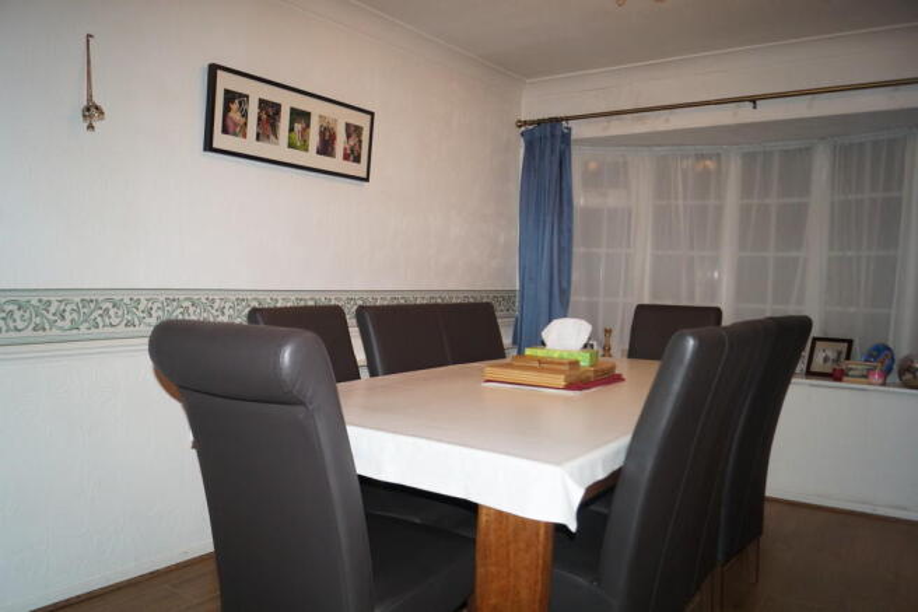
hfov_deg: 67.4
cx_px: 459
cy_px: 306
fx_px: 688
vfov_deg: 47.9
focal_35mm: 27
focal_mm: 18
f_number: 3.5
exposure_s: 1/80
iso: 640
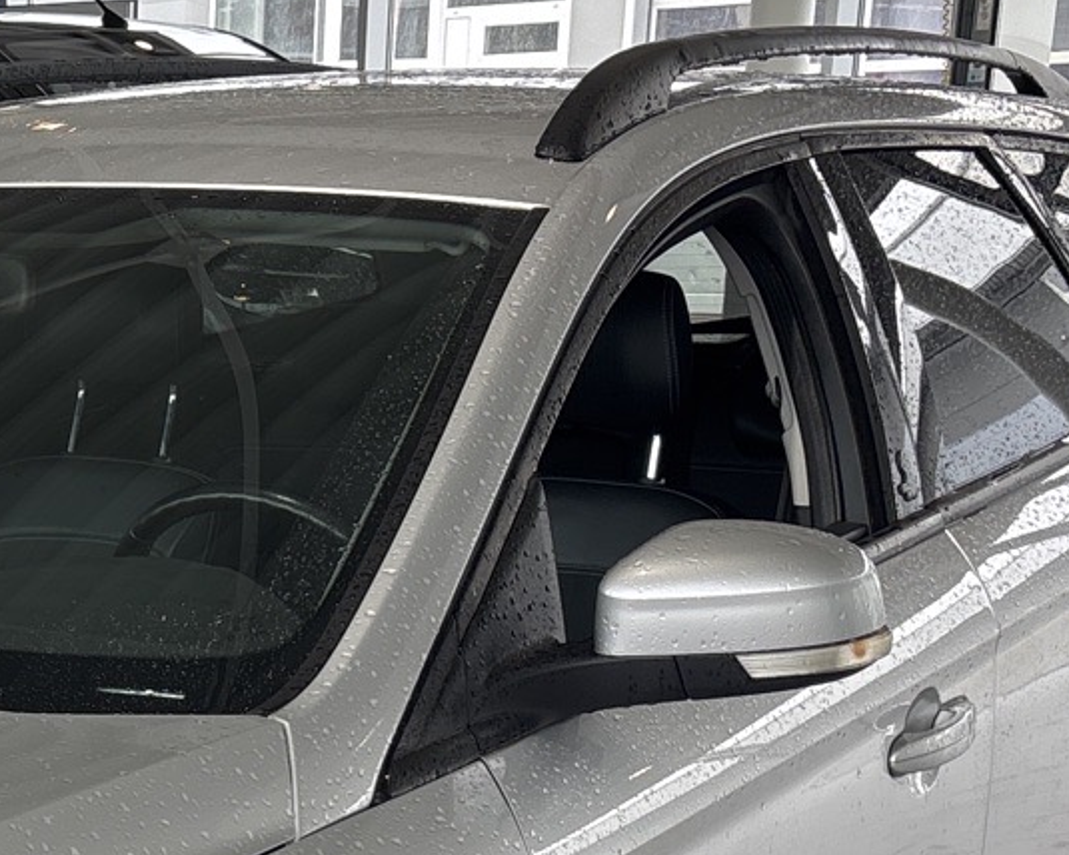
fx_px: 2879
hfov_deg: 19.3
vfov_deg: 16.0
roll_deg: +0.5
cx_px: -344
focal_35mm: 91
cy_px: 1101
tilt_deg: -16.2
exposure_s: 1/122
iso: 32
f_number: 1.6
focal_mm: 5.96
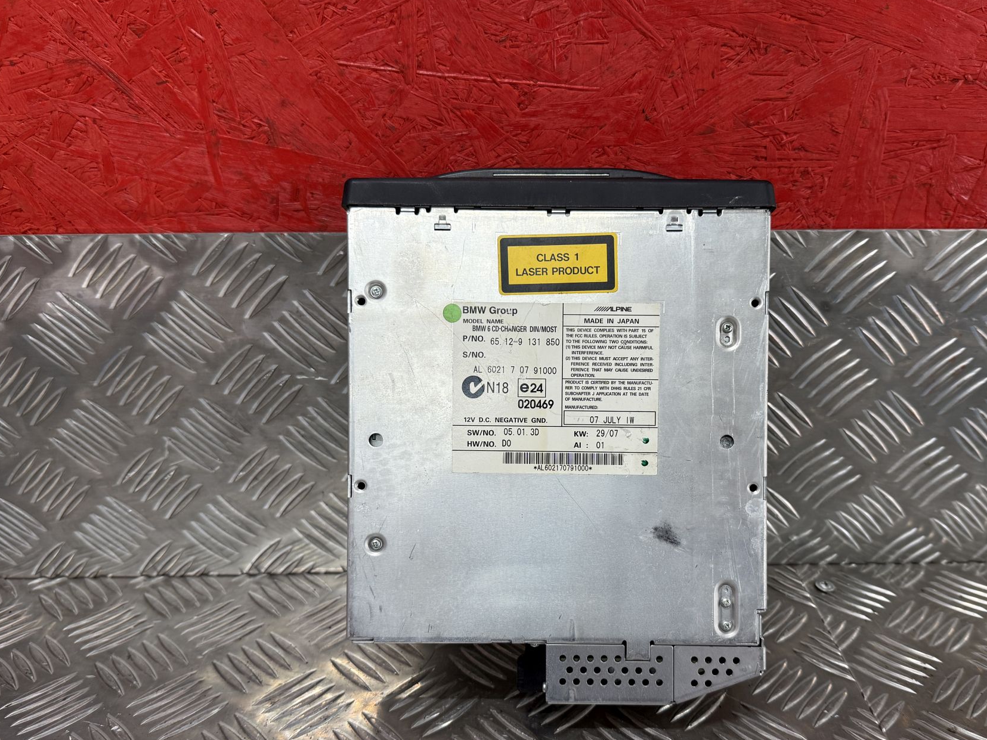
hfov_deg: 61.5
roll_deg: -0.2
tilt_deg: -22.1
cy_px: 421
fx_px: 827
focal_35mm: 29
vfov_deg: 48.1
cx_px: 552
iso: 125
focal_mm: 6.76
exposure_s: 1/100
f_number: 1.78
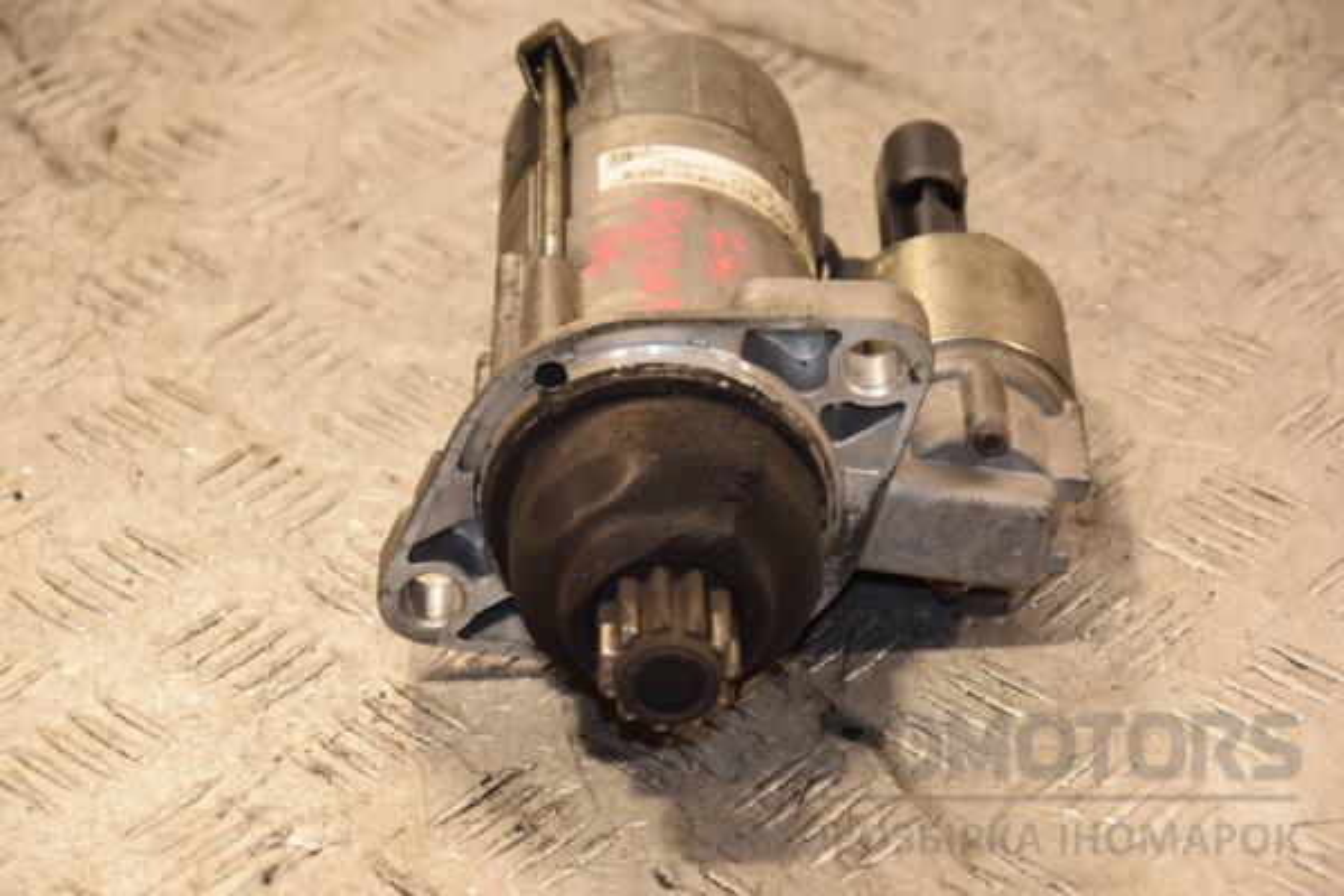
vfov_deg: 10.8
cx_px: 672
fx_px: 4760
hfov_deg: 16.1
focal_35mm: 128
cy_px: 448
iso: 800
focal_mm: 85
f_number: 5.6
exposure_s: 1/160
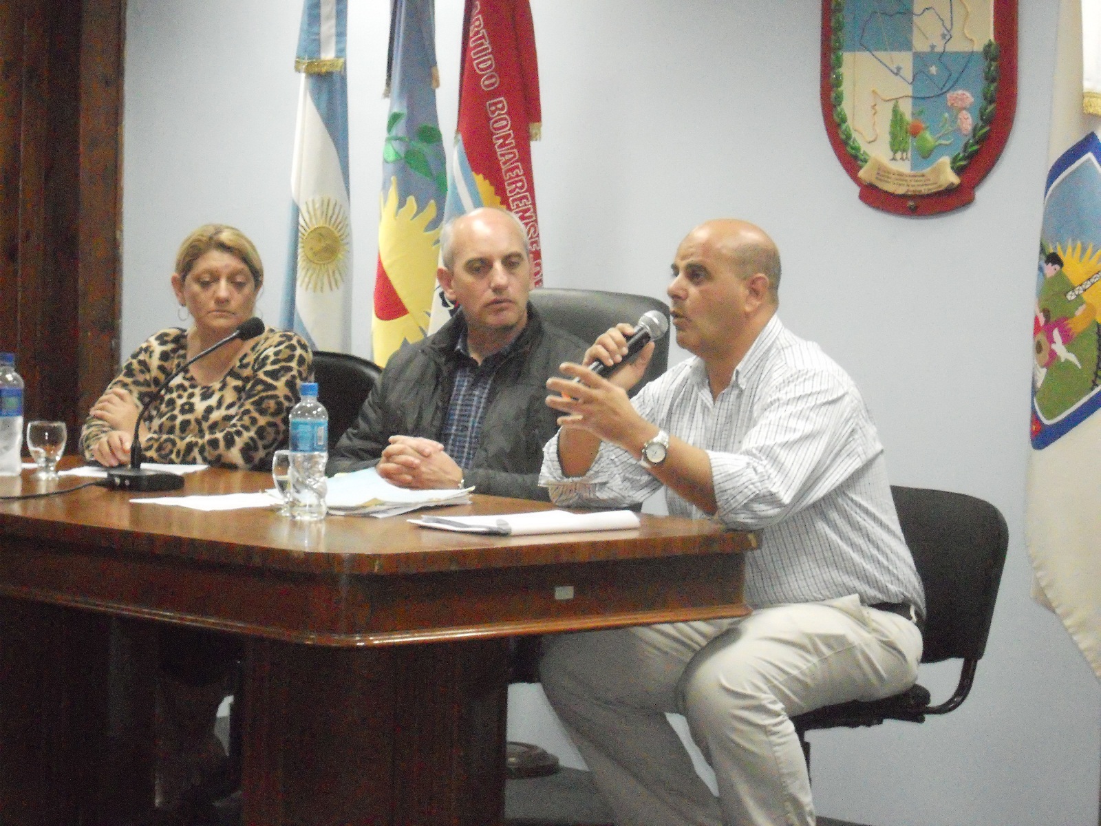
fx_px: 3435
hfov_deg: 18.2
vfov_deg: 13.7
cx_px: 550
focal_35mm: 108
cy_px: 413
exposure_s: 1/60
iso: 1600
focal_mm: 19.6
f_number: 5.9
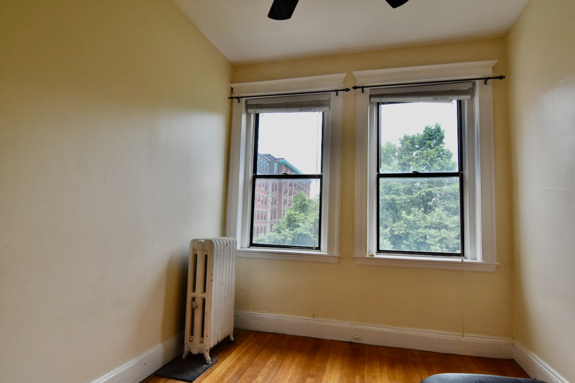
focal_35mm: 20
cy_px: 192
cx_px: 288
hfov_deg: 85.4
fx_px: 312
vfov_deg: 63.2
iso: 800
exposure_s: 1/160
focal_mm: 13
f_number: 6.3
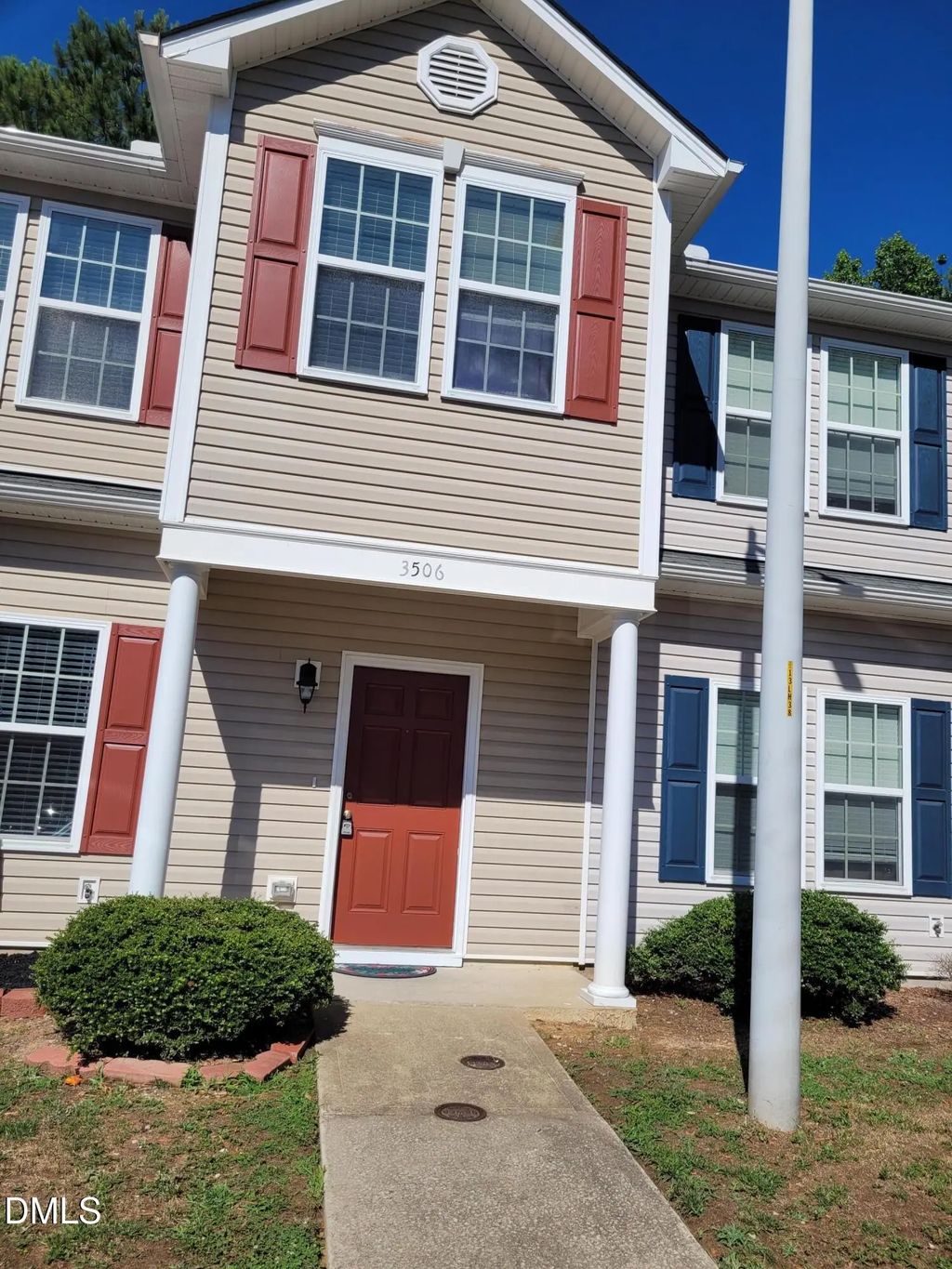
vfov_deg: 67.3
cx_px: 476
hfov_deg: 53.1
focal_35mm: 26
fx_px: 953
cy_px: 634
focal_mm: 5.4
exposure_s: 1/4469
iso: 40
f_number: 1.8
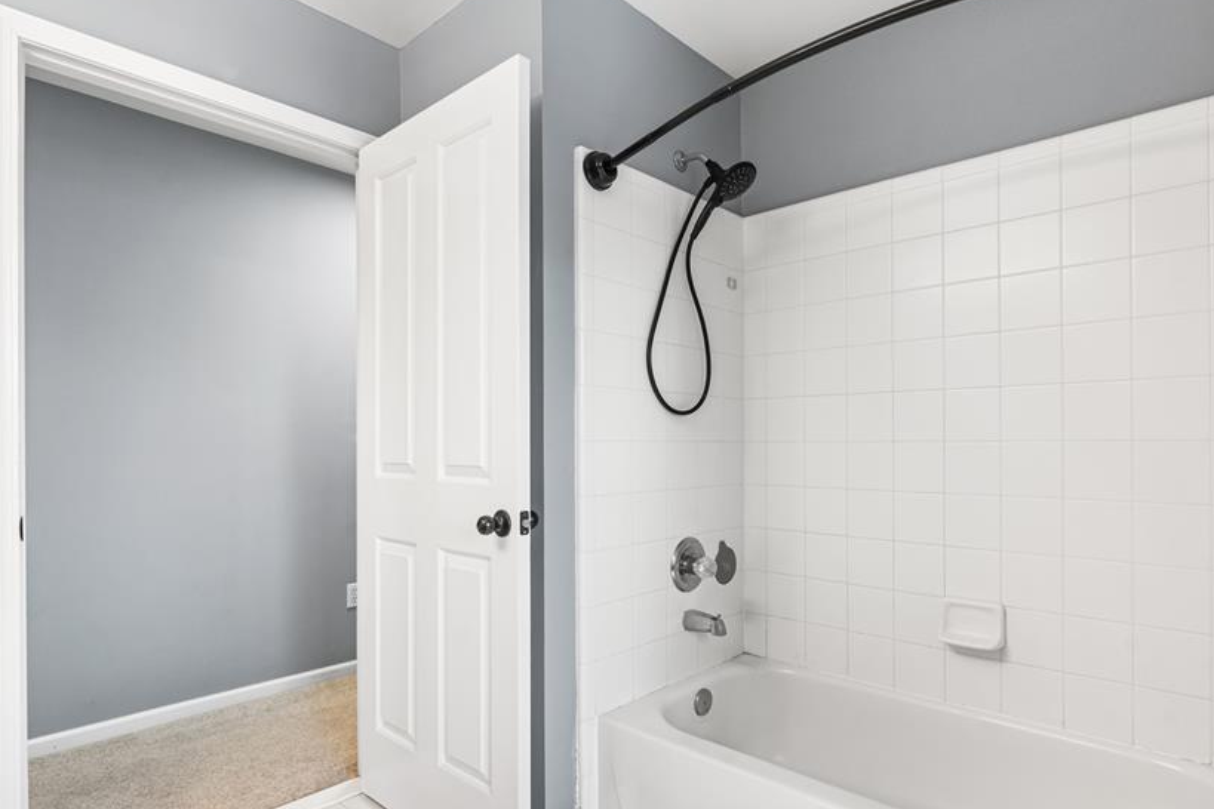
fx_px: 695
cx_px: 677
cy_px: 462
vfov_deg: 60.1
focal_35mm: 21
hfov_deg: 81.9
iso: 3200
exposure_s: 1/30
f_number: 8
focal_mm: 16.5
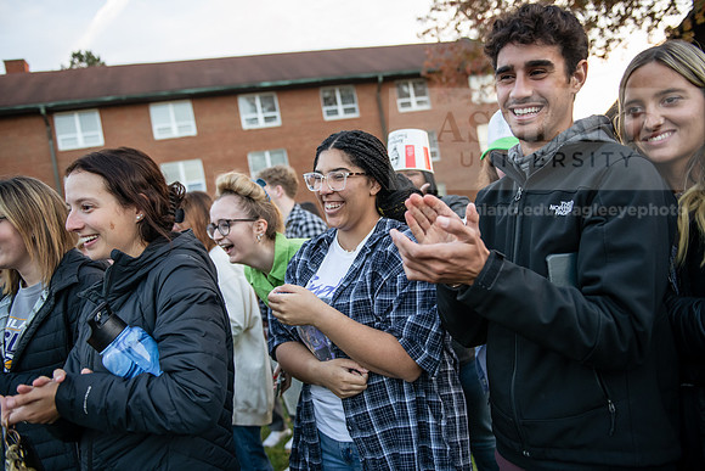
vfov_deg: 45.0
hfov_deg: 63.6
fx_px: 568
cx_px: 352
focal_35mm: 29
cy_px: 236
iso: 800
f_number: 2.8
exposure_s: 1/400
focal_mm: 29
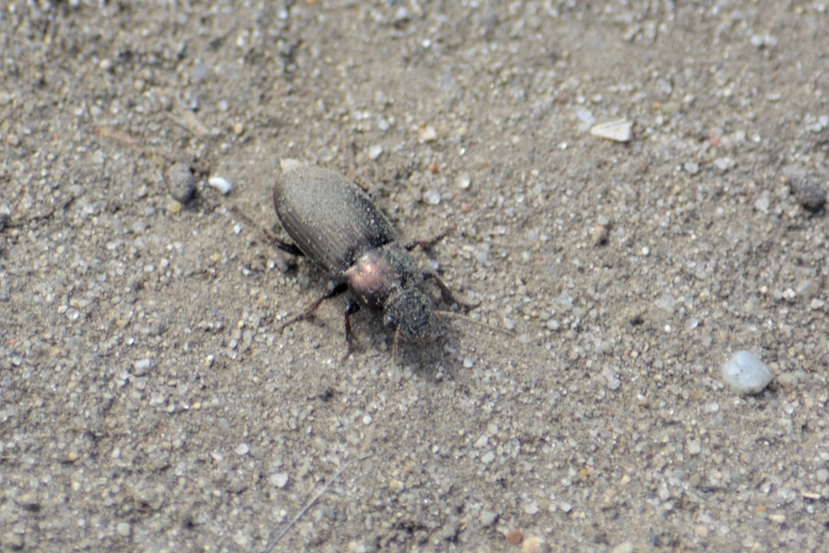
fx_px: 10872
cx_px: 407
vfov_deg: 2.9
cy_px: 272
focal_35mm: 472
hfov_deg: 4.4
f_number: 8
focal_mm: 300
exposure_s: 1/160
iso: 100
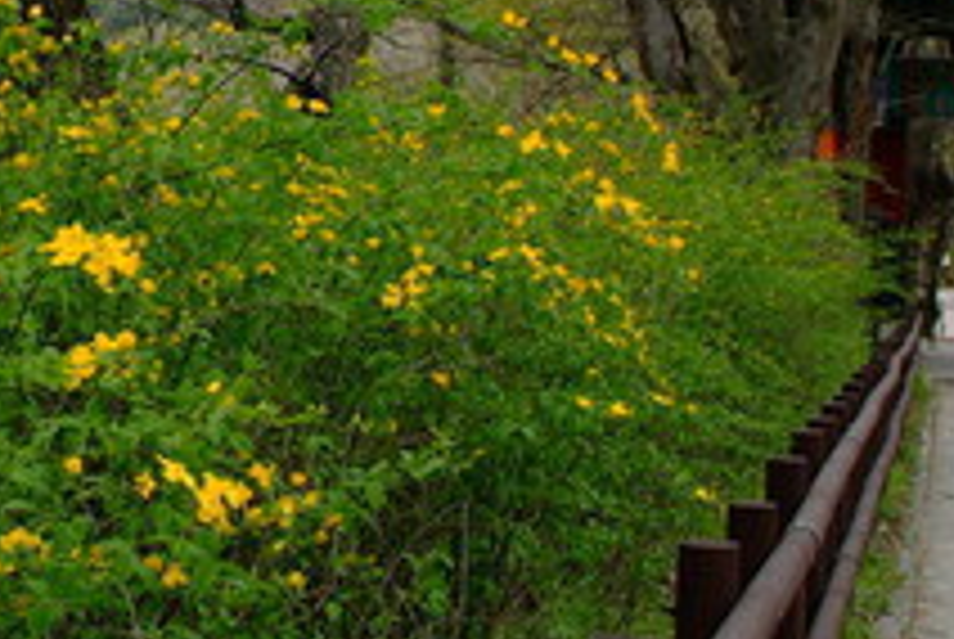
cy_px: 302
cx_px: 124
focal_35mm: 99
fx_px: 2627
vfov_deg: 13.9
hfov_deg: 20.2
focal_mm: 20
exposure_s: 1/180
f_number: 6.7
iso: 200
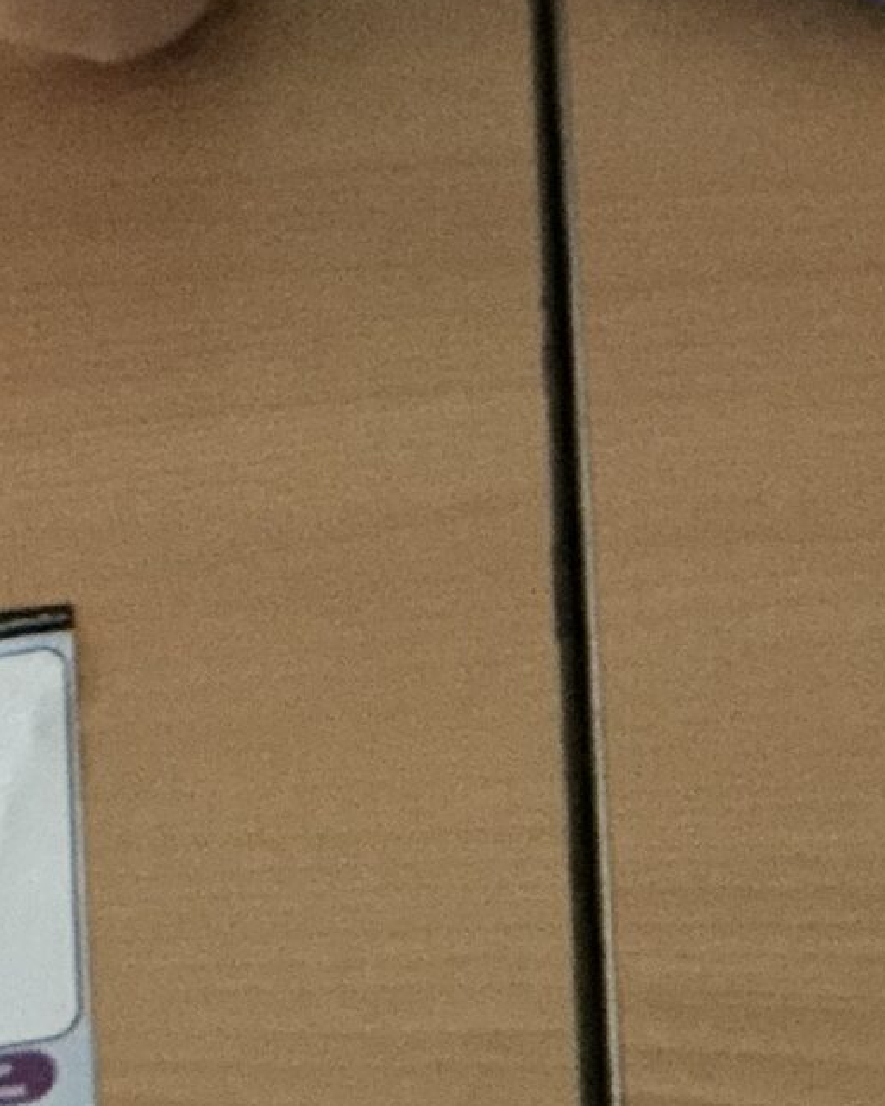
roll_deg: +6.8
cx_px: 523
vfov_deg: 16.2
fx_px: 3699
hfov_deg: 13.6
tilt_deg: -37.9
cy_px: -295
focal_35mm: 113
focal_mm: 3
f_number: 1.8
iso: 800
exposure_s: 1/17
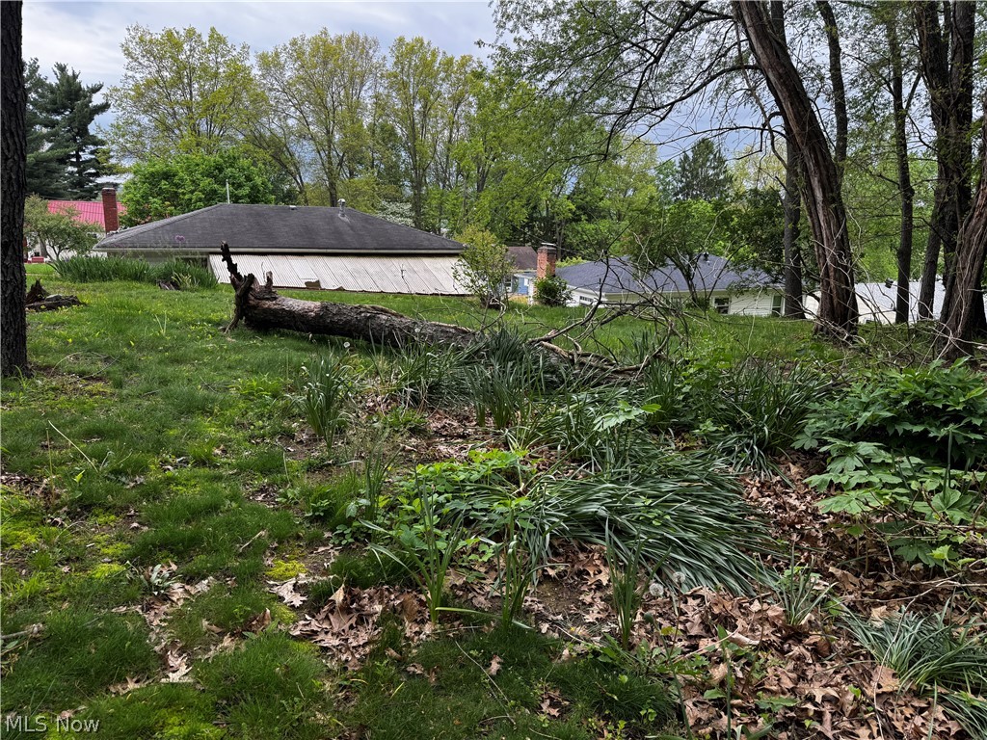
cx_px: 494
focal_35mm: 24
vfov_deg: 56.8
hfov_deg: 71.6
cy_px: 370
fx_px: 684
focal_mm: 6.76
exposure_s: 1/187
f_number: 1.78
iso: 64
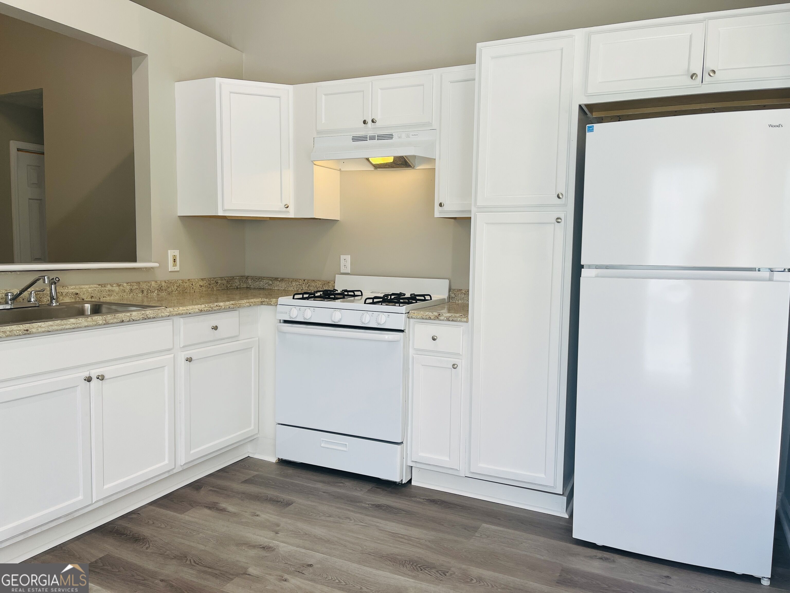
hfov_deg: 67.3
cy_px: 296
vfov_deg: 53.1
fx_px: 593
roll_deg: -1.0
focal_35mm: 26
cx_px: 395
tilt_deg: -5.6
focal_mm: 5.1
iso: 32
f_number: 1.6
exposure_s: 1/120
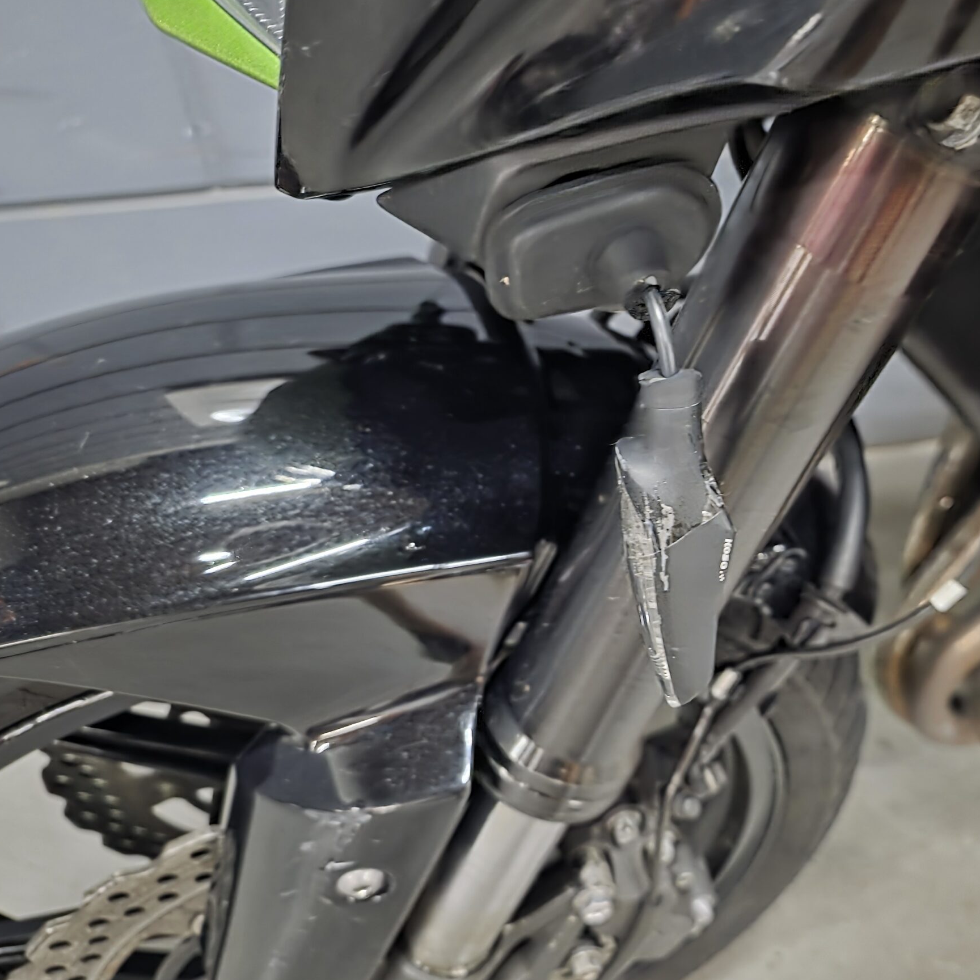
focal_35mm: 28
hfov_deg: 56.7
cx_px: 605
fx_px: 897
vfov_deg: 57.3
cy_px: 477
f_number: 1.7
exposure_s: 1/20
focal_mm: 6.25
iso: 2000
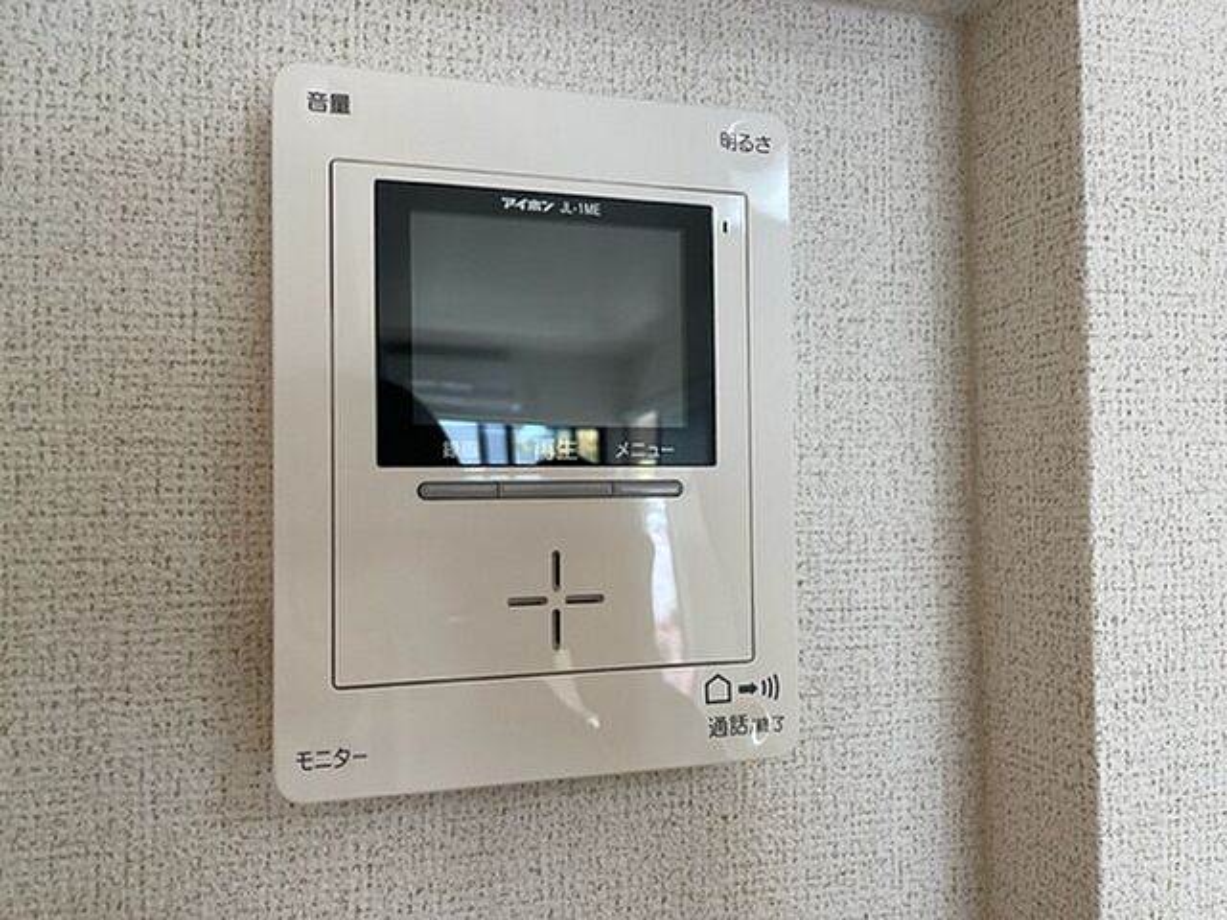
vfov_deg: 53.1
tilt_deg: -0.3
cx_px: 614
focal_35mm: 26
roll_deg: +1.9
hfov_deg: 67.3
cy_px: 460
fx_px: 922
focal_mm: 4.2
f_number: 1.6
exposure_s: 1/60
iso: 64
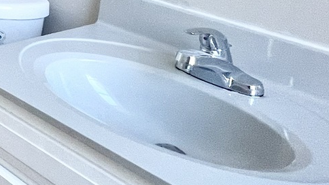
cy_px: -97
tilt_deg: -9.8
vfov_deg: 18.0
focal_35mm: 59
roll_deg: +1.6
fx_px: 515
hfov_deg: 21.9
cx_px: -264
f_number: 1.8
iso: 80
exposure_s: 1/99
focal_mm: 1.57
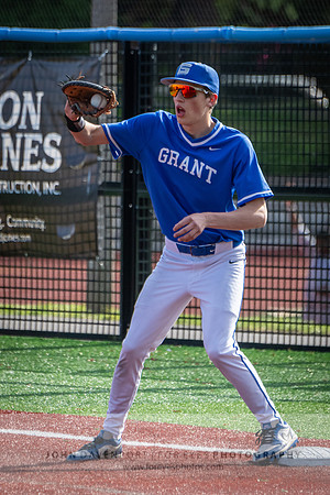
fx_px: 8930
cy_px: 225
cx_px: 154
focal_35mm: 650
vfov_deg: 3.2
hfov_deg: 2.1
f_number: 5.6
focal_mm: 360
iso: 1400
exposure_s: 1/2000
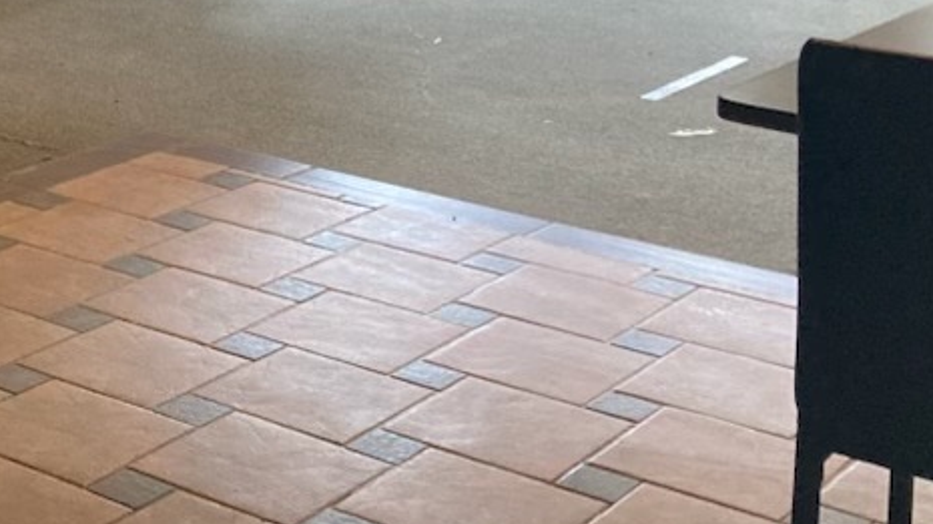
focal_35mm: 84
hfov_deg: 23.7
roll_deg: +0.1
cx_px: -104
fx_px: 2077
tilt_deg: -8.4
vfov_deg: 14.0
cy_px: -92
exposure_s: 1/40
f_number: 1.8
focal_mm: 3.99
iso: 320
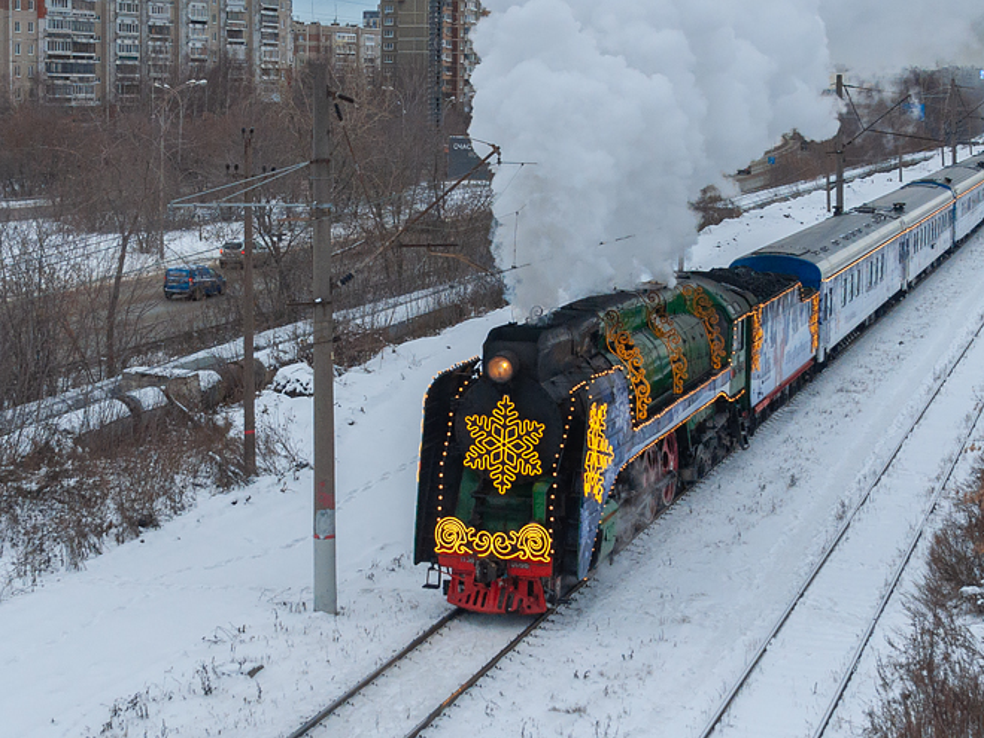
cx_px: 406
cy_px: 236
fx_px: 1905
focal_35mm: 67
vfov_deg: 21.8
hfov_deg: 28.9
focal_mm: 24
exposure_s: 1/500
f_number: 7.1
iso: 800
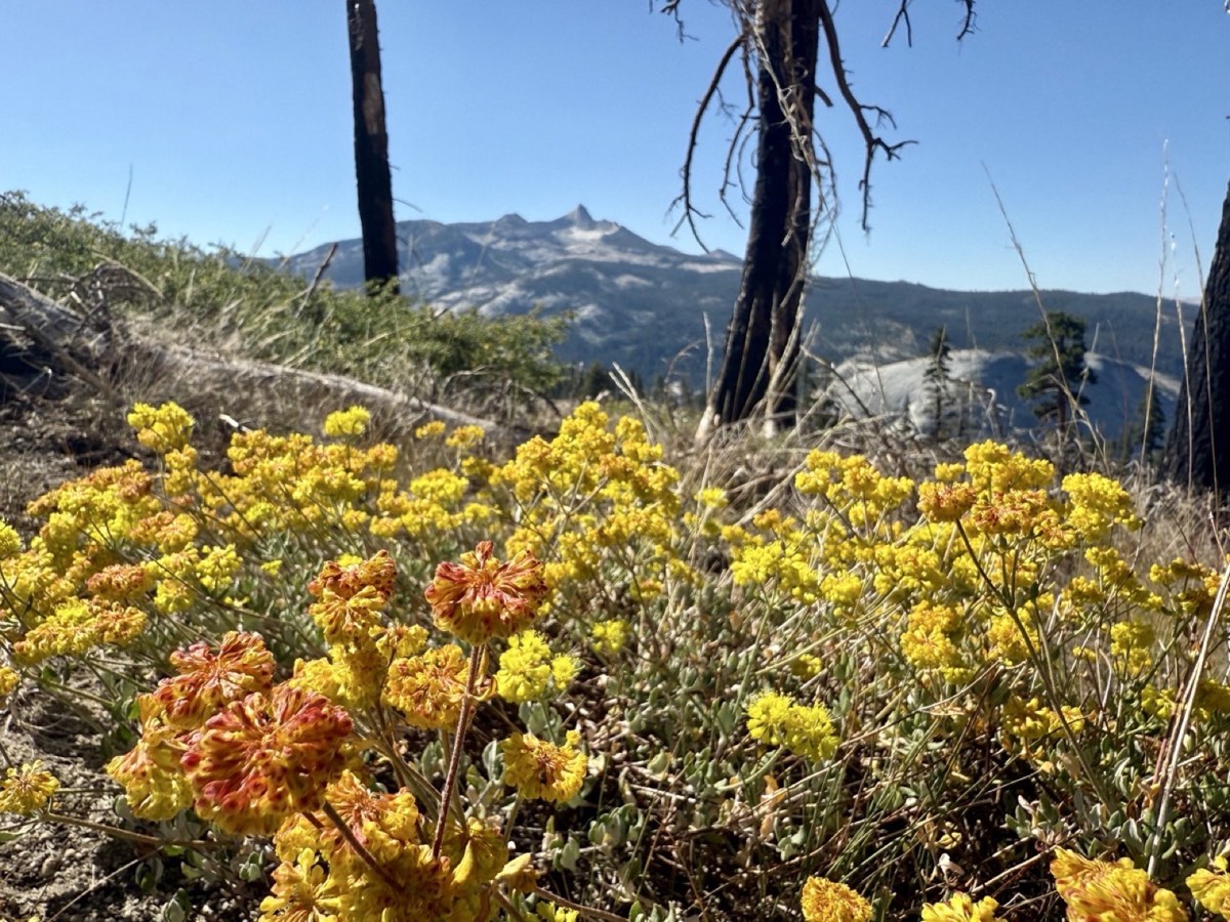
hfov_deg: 71.6
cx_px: 615
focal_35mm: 24
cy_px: 461
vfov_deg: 56.8
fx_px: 853
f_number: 2.2
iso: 40
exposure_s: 1/1842
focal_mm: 2.22
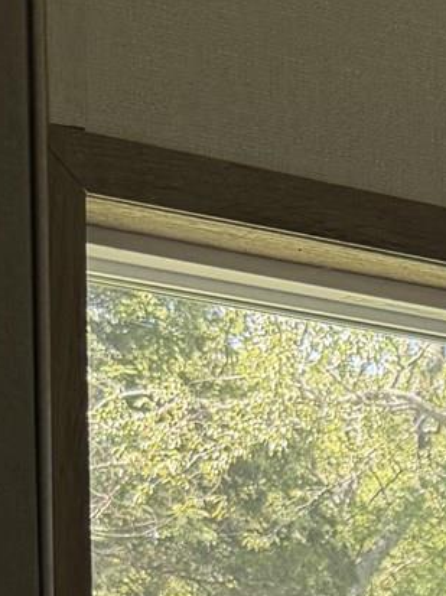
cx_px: 905
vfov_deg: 12.9
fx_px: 2306
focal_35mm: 134
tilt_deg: -7.1
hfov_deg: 10.2
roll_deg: -1.6
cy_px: 1165
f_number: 1.78
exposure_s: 1/229
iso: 64
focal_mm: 6.76
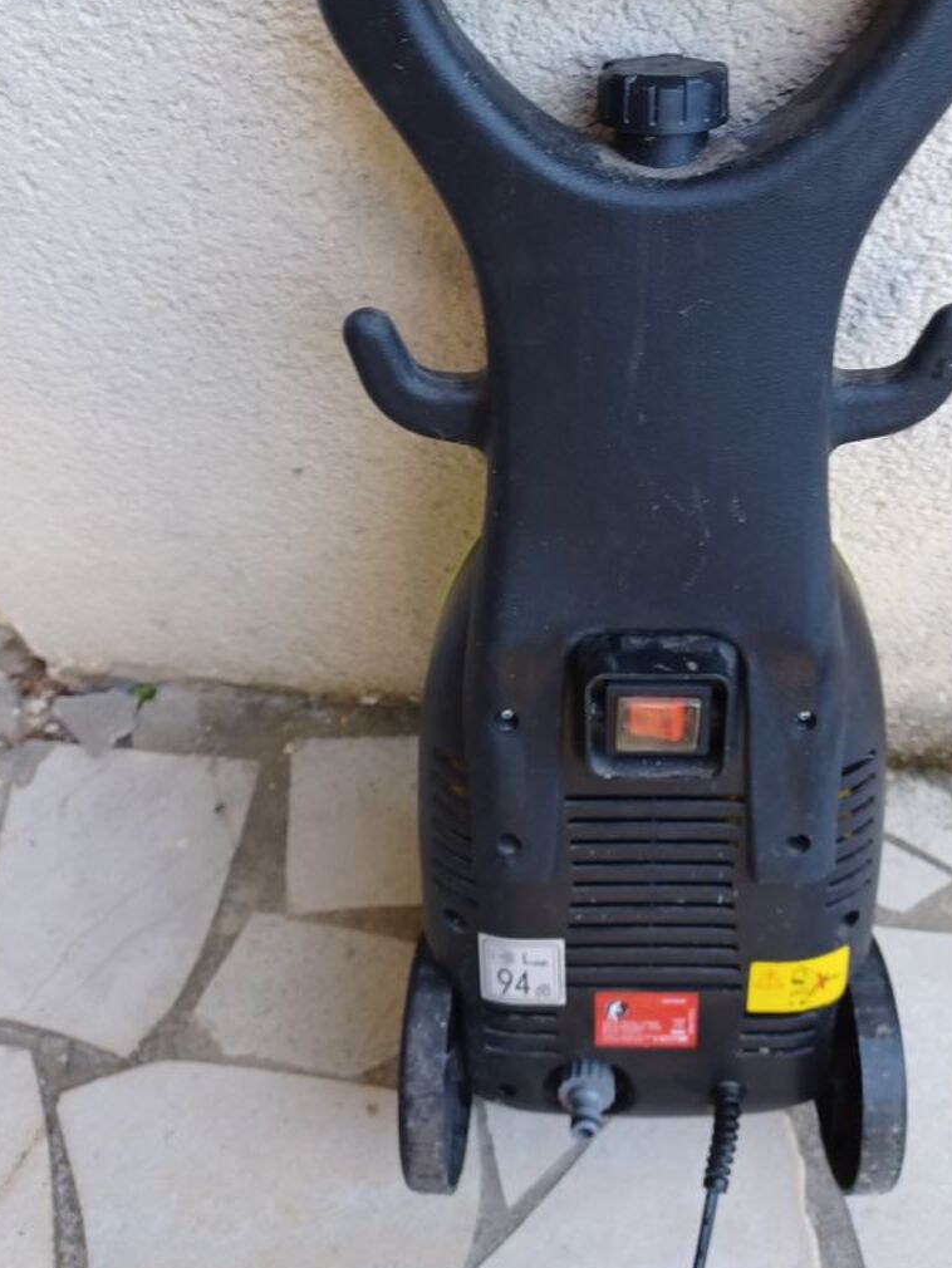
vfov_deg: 55.3
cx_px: 581
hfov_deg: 42.7
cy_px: 587
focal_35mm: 33
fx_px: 1210
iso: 100
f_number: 1.8
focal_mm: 4.6
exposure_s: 1/50
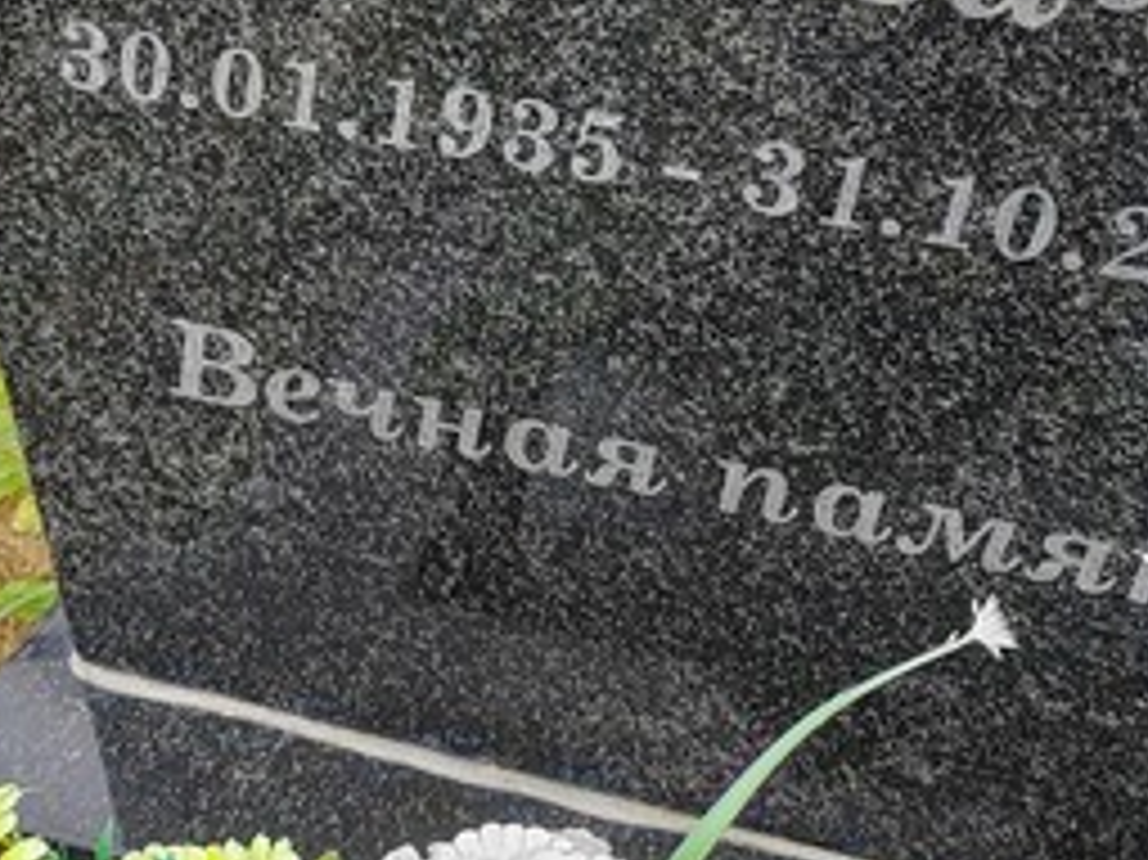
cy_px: 27
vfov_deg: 15.9
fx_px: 3016
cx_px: 864
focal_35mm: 91
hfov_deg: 21.4
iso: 100
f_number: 1.9
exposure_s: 1/650
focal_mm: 5.52
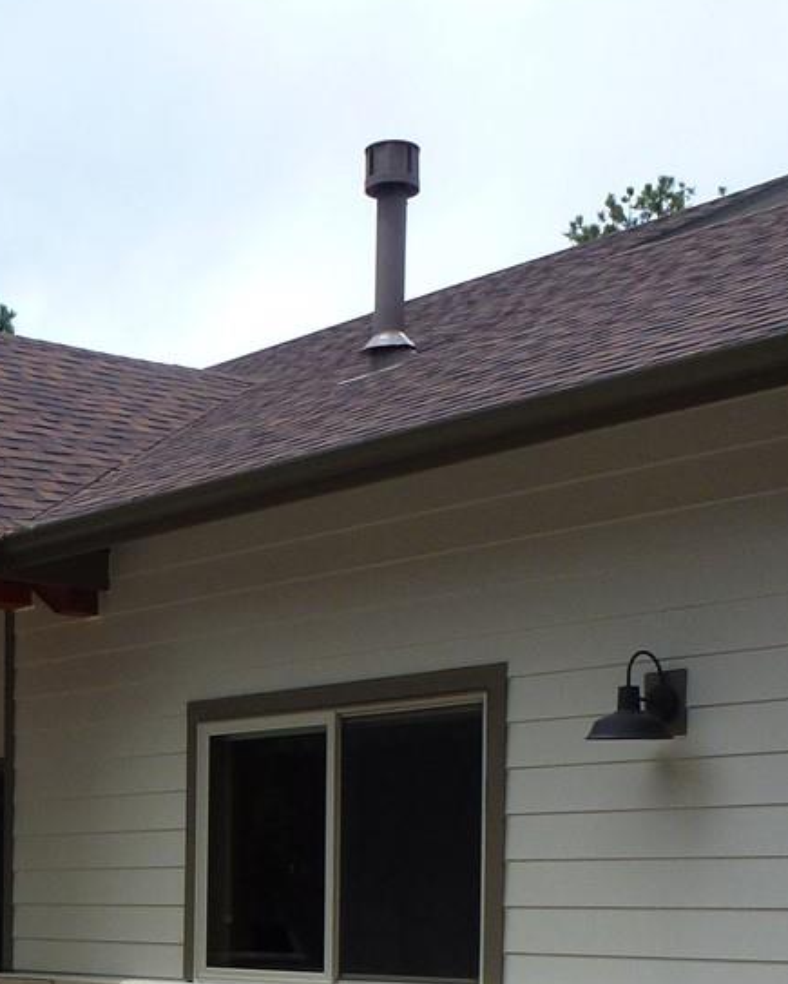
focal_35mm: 69
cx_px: 62
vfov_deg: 26.8
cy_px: 830
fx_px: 2010
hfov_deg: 21.6
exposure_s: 1/500
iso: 100
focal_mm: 4.3
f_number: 4
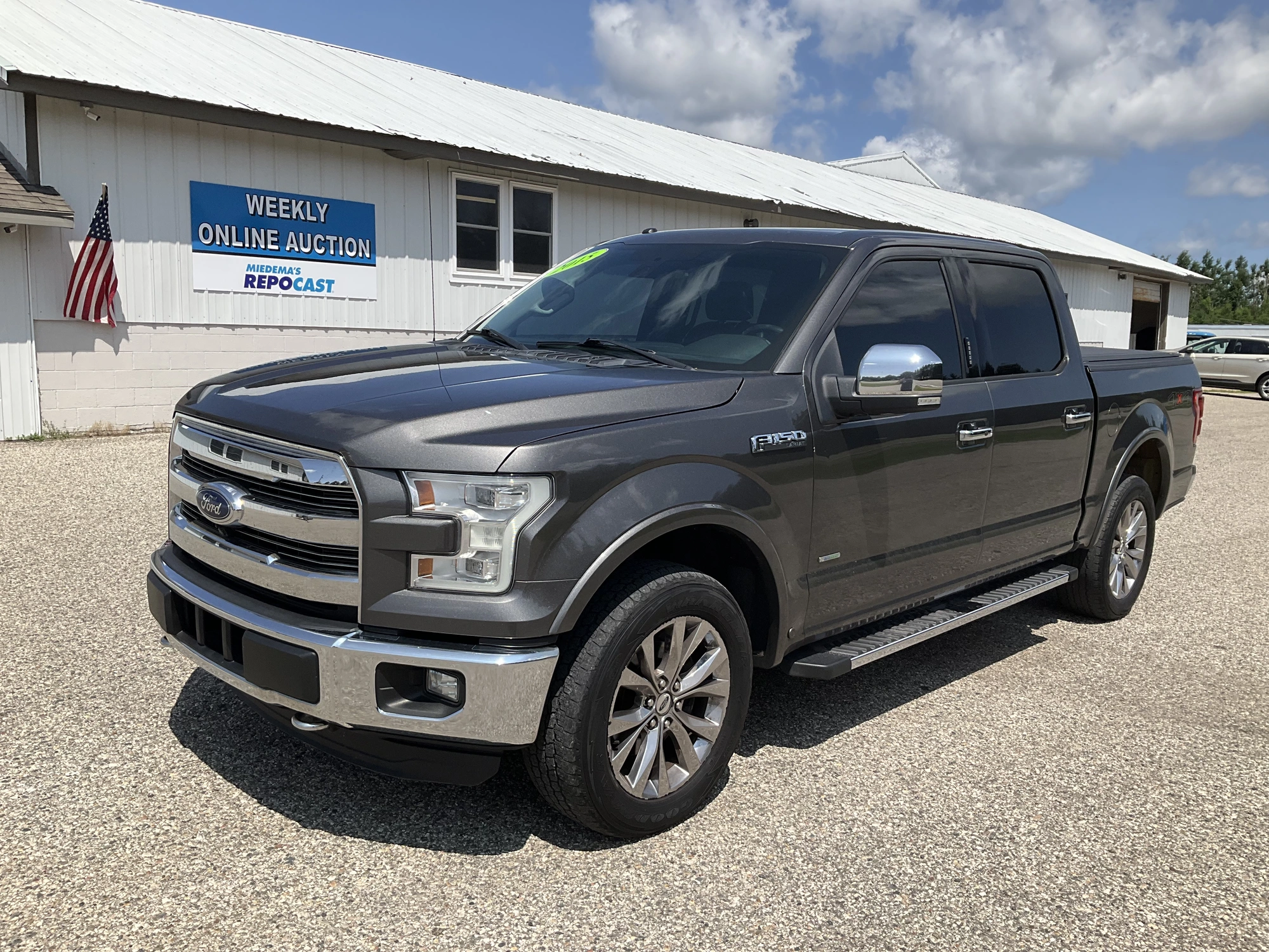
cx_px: 634
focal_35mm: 29
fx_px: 1063
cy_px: 476
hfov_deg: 61.7
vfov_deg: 48.2
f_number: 1.8
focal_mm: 3
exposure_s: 1/2667
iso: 25
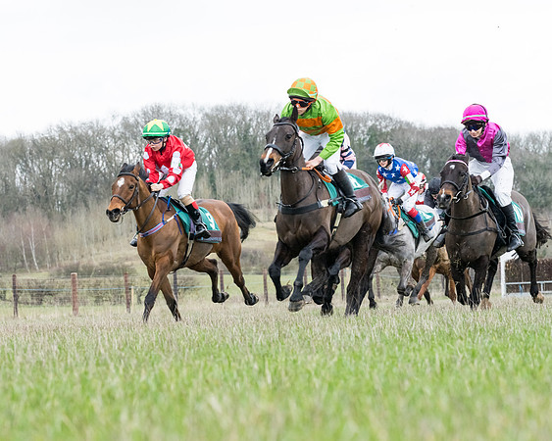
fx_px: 3301
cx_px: 118
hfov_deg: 9.5
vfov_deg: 7.6
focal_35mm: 202
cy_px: 239
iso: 1000
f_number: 8
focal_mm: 135
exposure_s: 1/1000
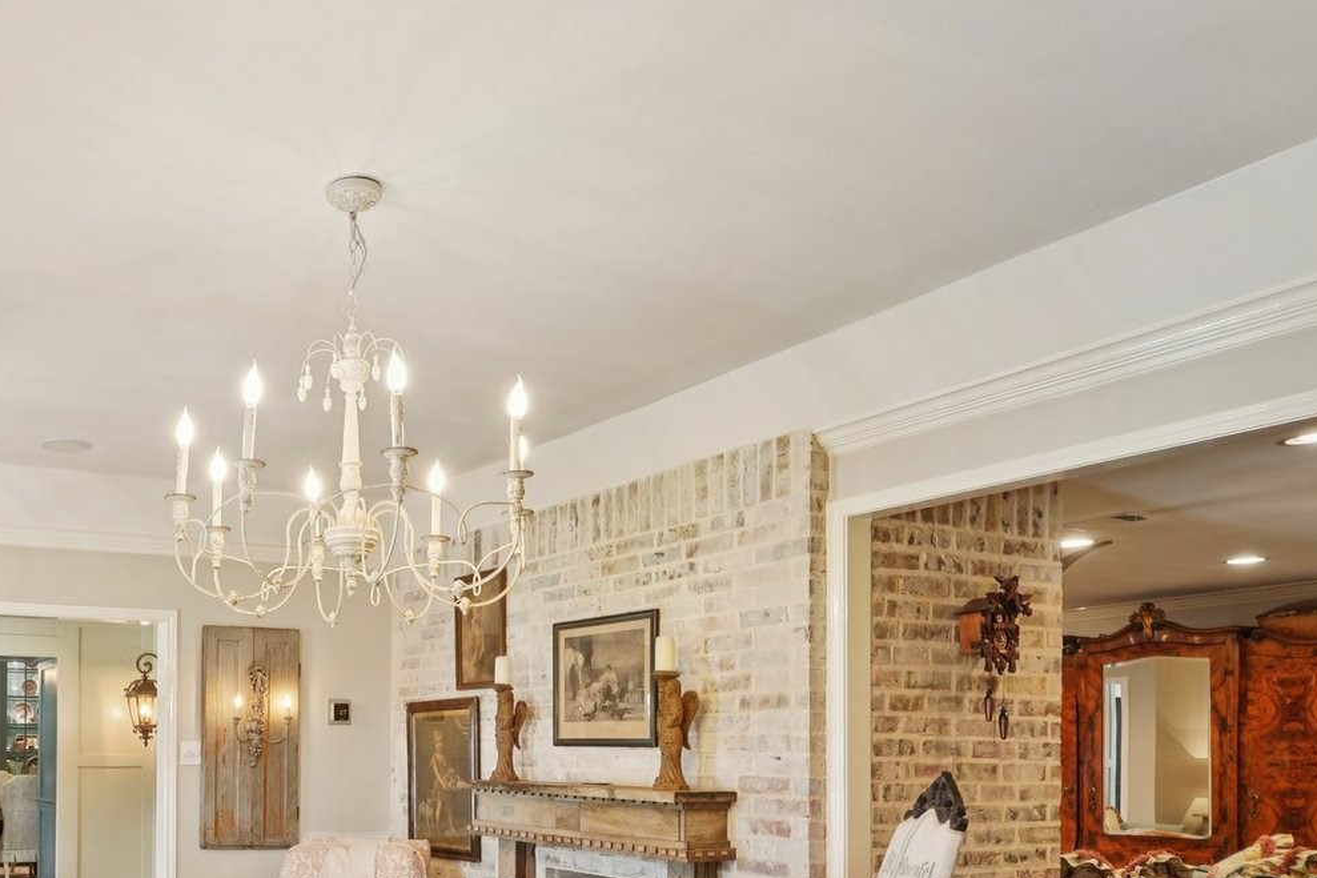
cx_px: 205
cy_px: 759
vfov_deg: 42.0
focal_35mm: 29
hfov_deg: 57.3
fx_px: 1061
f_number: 8
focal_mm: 14
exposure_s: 1/20
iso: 500
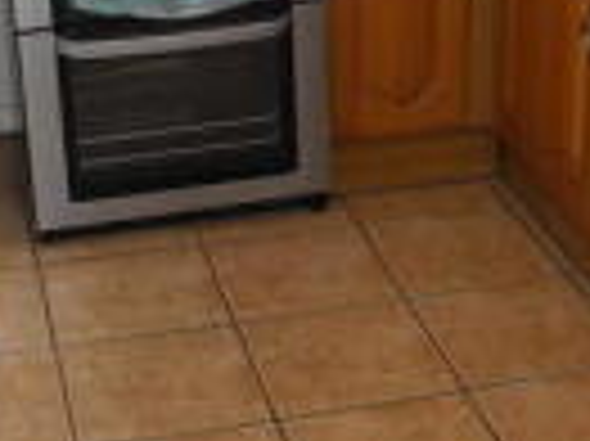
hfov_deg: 15.7
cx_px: 399
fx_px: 2129
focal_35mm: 125
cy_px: -56
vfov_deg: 11.6
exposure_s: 1/41.2
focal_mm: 6
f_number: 2.8
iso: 100
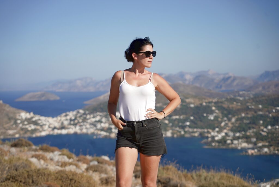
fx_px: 527
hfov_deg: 29.6
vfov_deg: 20.0
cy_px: 94
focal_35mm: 68
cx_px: 140
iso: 100
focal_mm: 68
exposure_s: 1/1600
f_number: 4
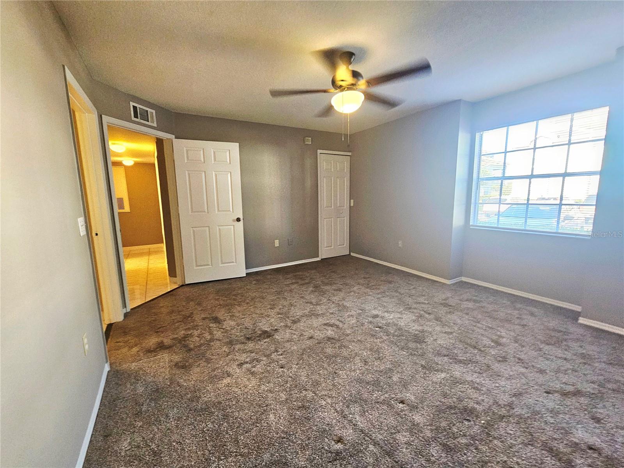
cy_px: 234
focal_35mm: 13
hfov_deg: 106.2
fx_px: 234
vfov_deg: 89.9
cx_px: 312
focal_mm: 2.2
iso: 200
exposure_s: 1/60.2
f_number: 2.2
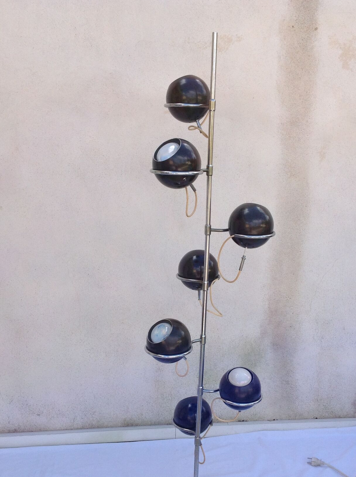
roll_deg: -2.0
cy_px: 279
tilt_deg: -14.9
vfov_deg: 43.7
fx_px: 591
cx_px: 200
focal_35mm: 43
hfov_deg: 33.5
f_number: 2.4
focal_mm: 4.28
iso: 50
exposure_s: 1/775
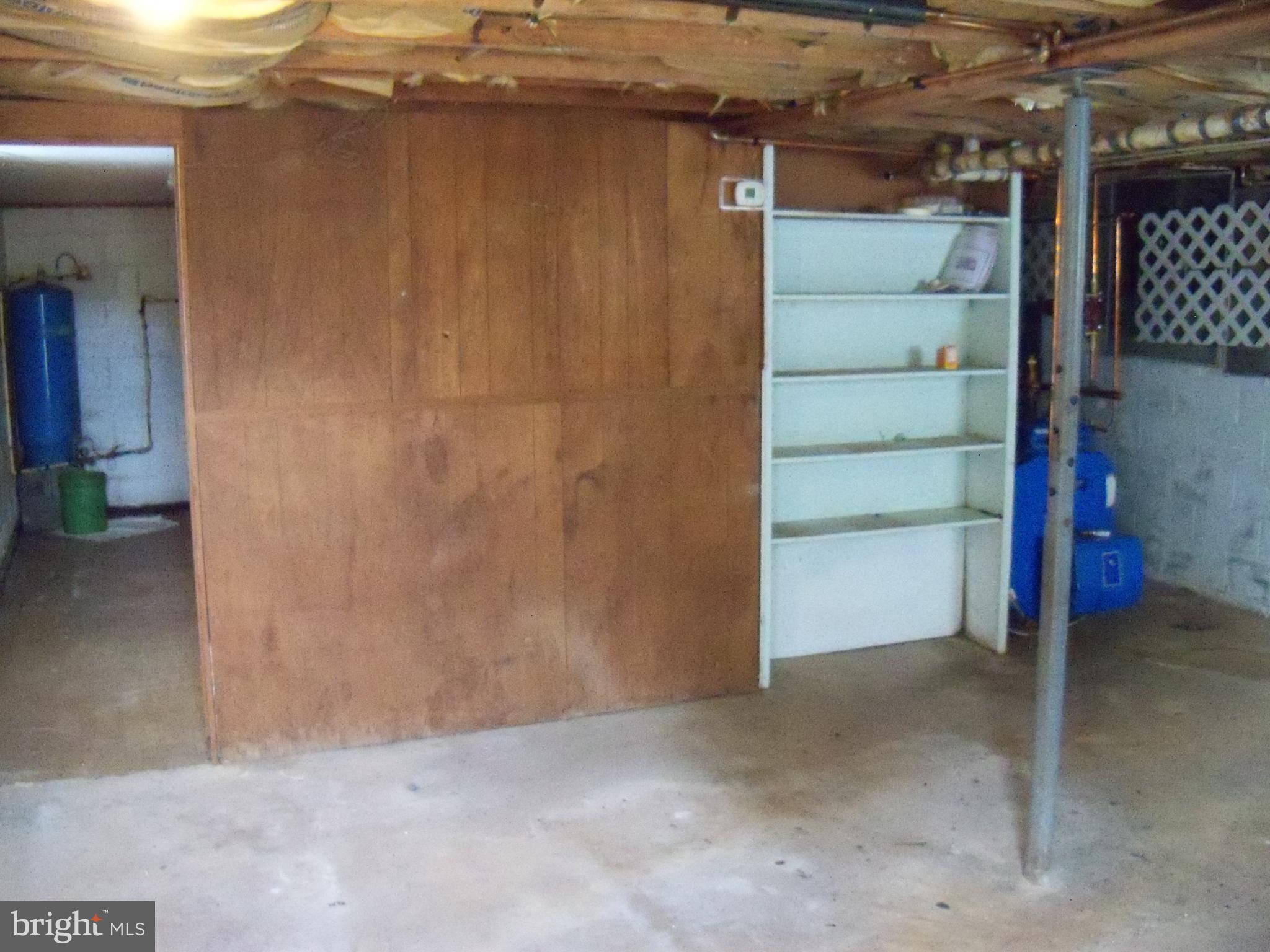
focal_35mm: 35
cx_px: 635
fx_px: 1284
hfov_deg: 52.6
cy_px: 476
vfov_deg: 40.7
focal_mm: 6.2
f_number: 3.5
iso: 1600
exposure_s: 1/30
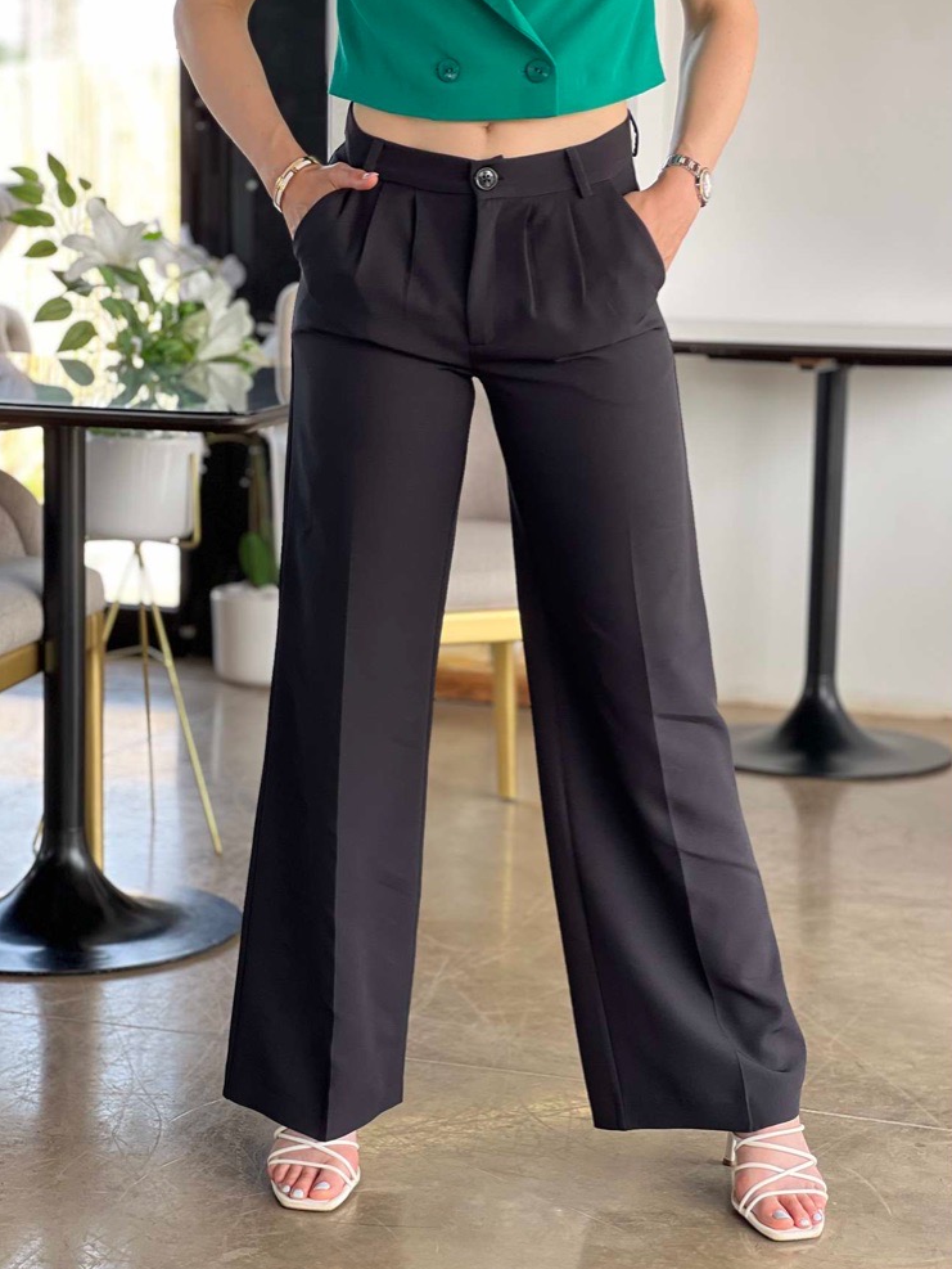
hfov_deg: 18.9
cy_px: 635
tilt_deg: -8.8
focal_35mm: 78
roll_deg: -1.3
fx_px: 2858
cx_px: 480
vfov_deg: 25.0
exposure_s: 1/121
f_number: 2.8
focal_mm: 9
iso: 100
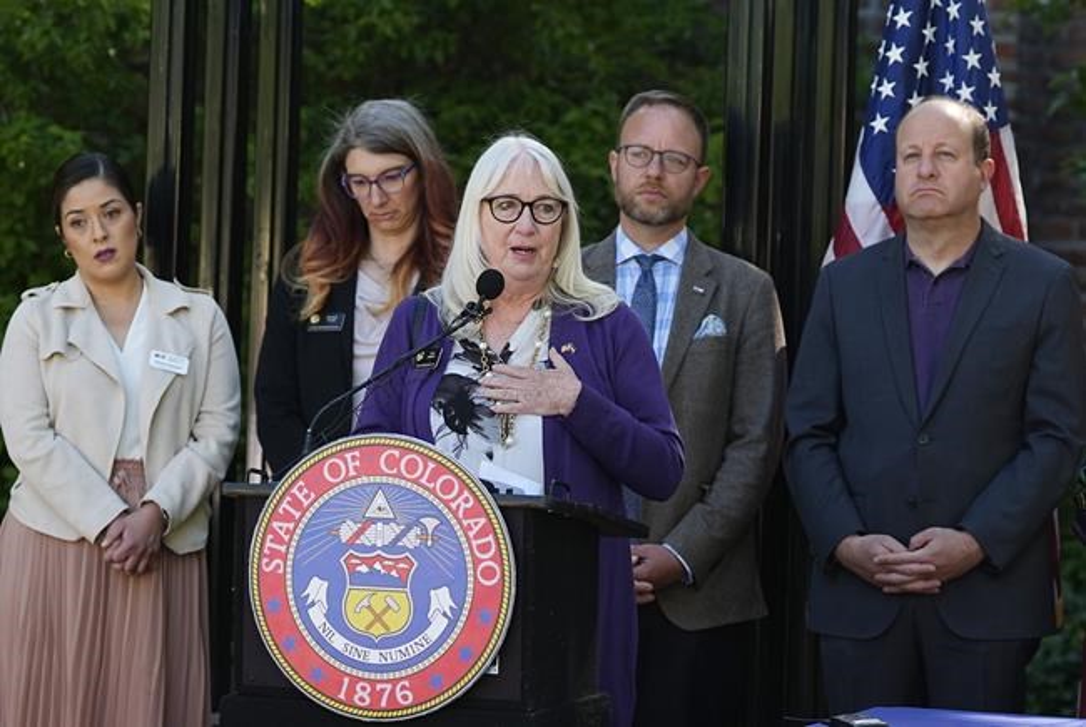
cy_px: 364
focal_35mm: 159
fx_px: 4802
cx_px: 543
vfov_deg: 8.7
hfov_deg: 12.9
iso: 400
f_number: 3.2
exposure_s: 1/800
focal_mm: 106
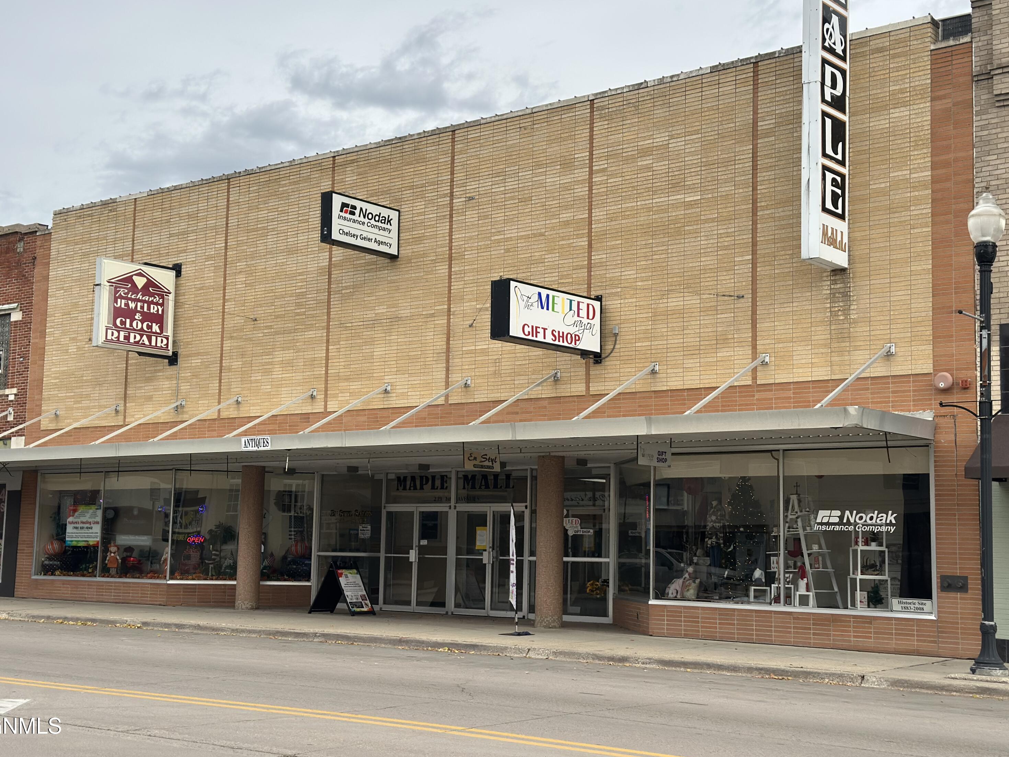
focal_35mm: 49
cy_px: 375
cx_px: 498
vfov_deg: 29.7
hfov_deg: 38.9
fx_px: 1428
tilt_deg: +7.1
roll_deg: -1.2
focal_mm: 6.86
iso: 100
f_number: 1.78
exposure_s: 1/2532
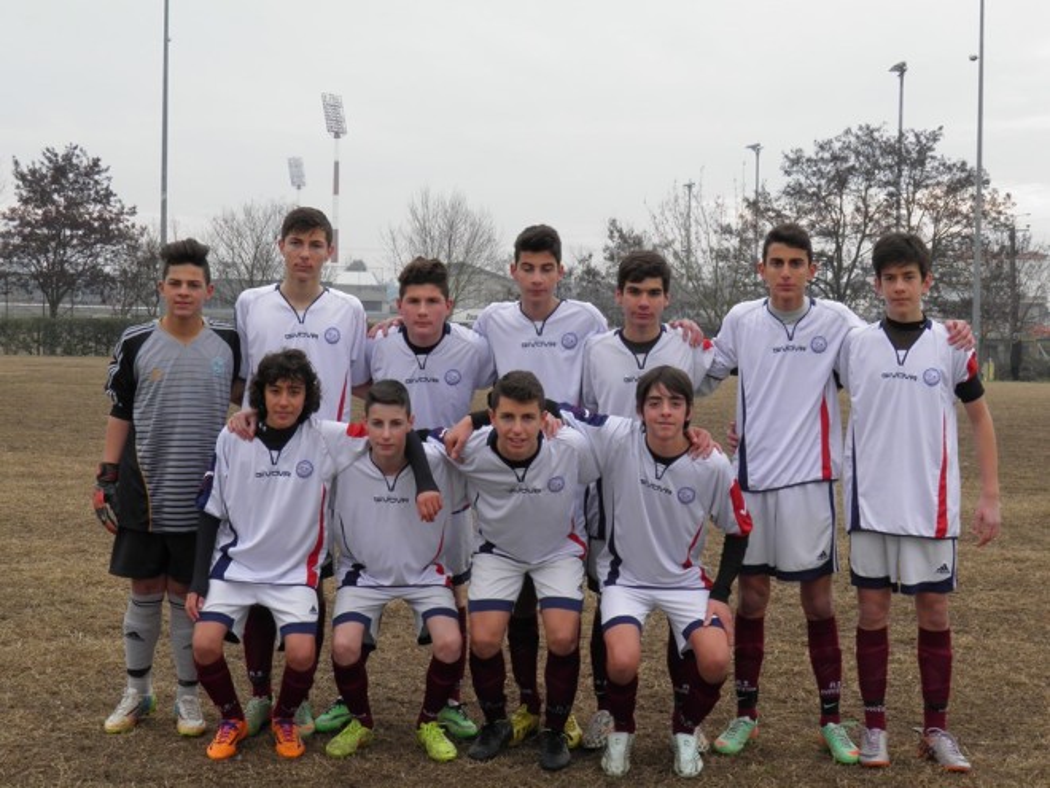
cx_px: 525
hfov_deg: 34.9
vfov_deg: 26.6
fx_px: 1668
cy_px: 394
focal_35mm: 55
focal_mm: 10
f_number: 5.8
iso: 50
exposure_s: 1/125
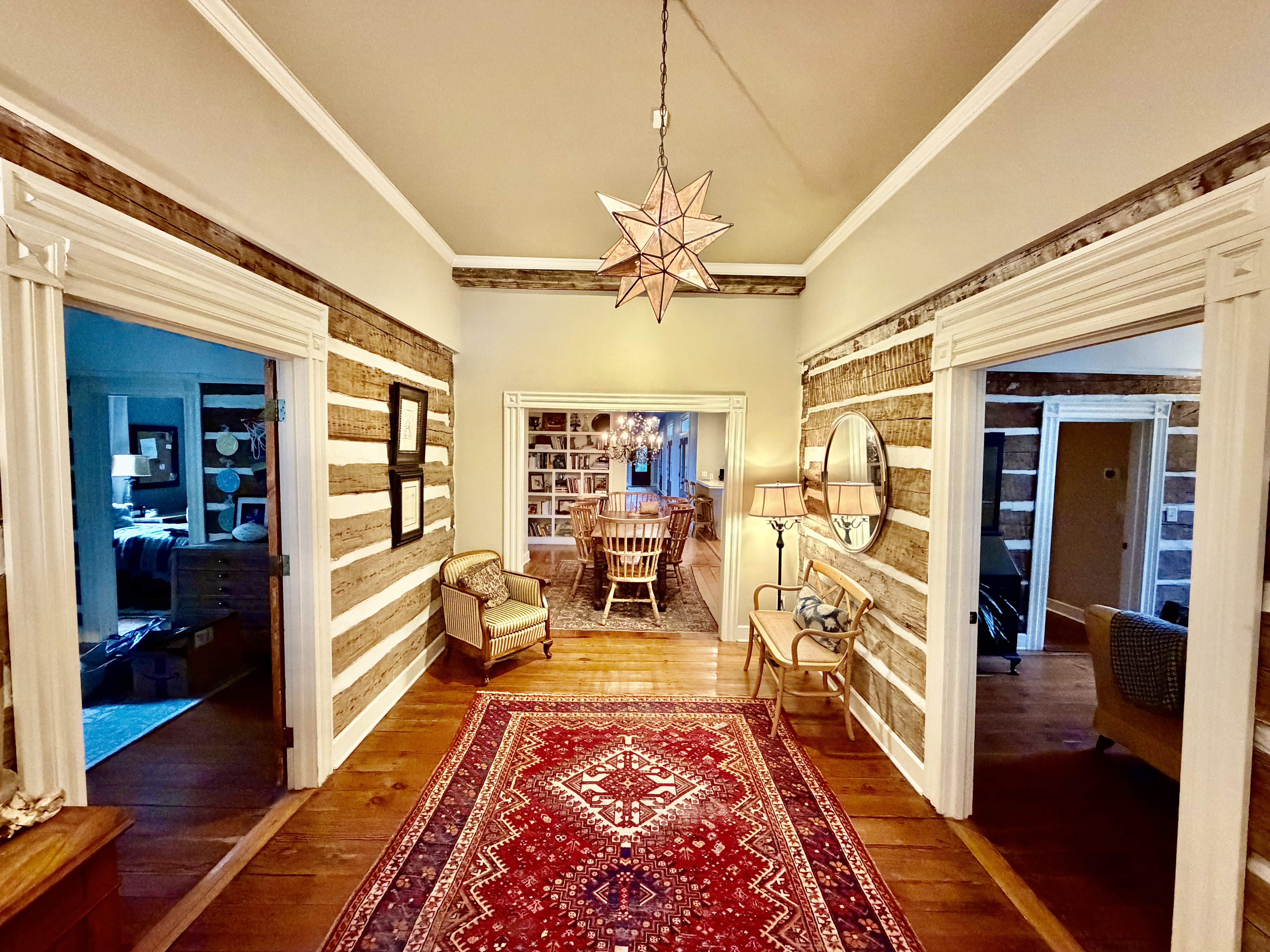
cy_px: 476
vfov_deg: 85.7
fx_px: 514
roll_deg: -0.7
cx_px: 635
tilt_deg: -2.4
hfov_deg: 102.1
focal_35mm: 14
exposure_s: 1/60
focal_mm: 2.22
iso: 1250
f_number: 2.2
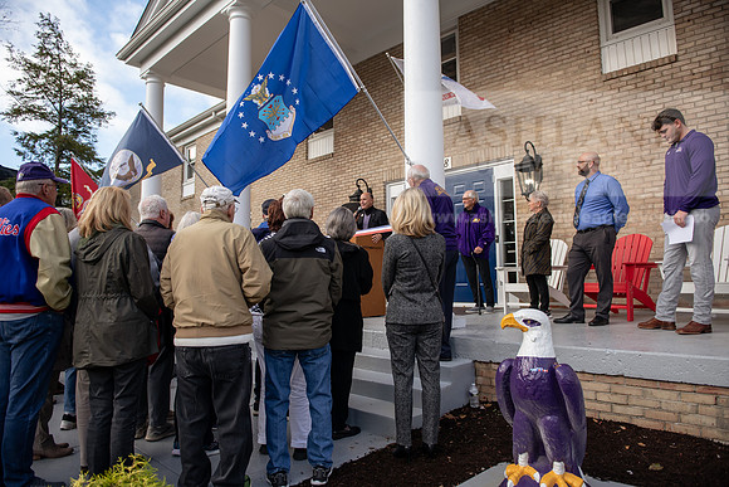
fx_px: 486
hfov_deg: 73.7
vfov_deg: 53.2
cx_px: 364
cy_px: 244
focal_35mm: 24
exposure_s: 1/400
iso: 125
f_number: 3.2
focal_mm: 24
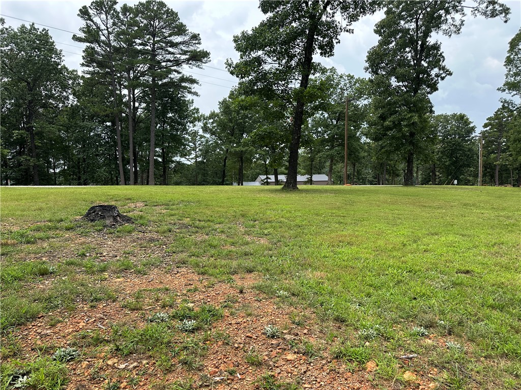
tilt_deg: -3.9
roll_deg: +1.9
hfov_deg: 71.6
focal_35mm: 24
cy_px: 195
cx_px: 260
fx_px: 361
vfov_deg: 56.8
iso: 80
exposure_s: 1/1949
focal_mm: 6.86
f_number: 1.78
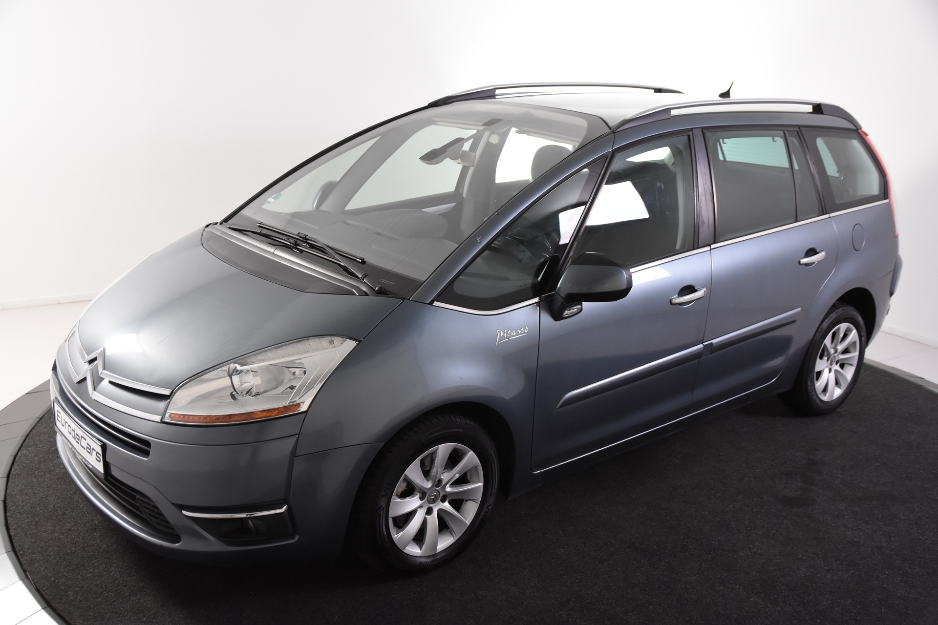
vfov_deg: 36.9
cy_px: 312
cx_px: 469
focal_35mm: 36
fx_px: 938
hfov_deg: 53.1
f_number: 4.5
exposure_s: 1/80
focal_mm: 24
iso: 1600
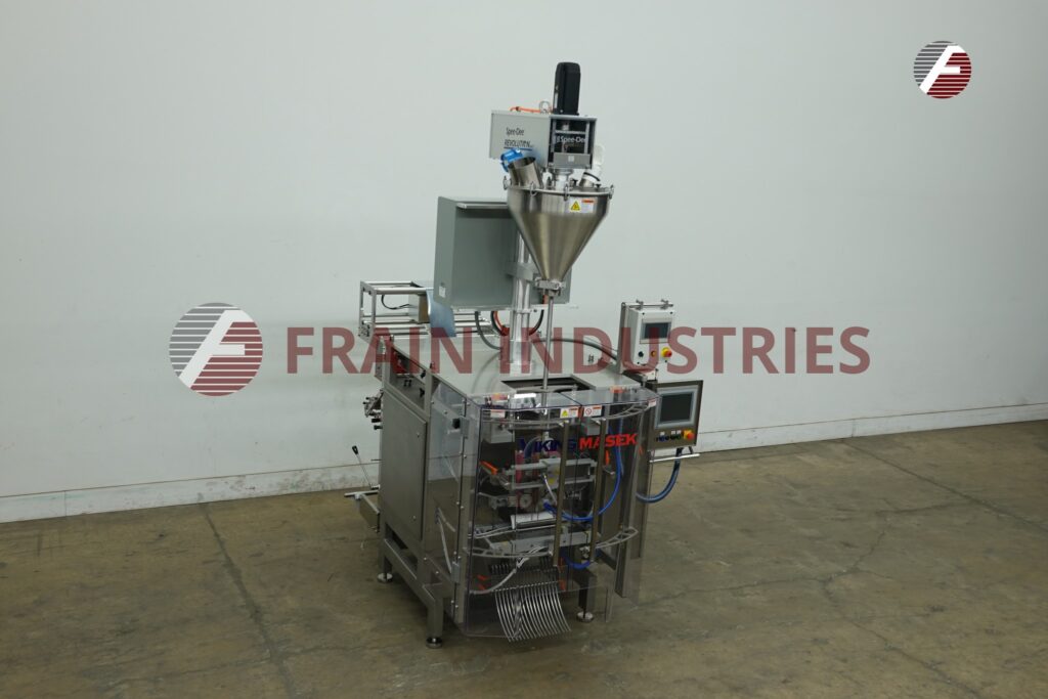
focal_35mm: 36
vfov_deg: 36.9
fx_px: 1048
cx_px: 524
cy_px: 350
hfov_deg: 53.1
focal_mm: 13.29
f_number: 3.5
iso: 125
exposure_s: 1/50
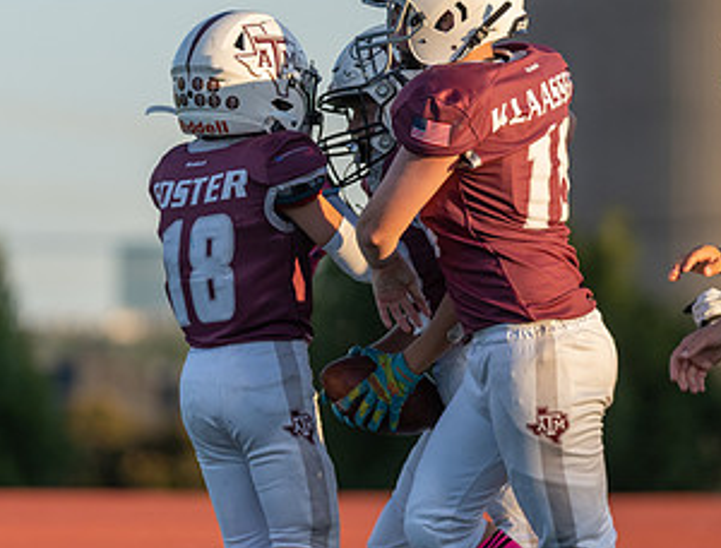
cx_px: 449
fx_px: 8623
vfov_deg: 3.6
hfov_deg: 4.8
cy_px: 263
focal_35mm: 412
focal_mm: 192
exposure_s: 1/2000
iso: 250
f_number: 2.8
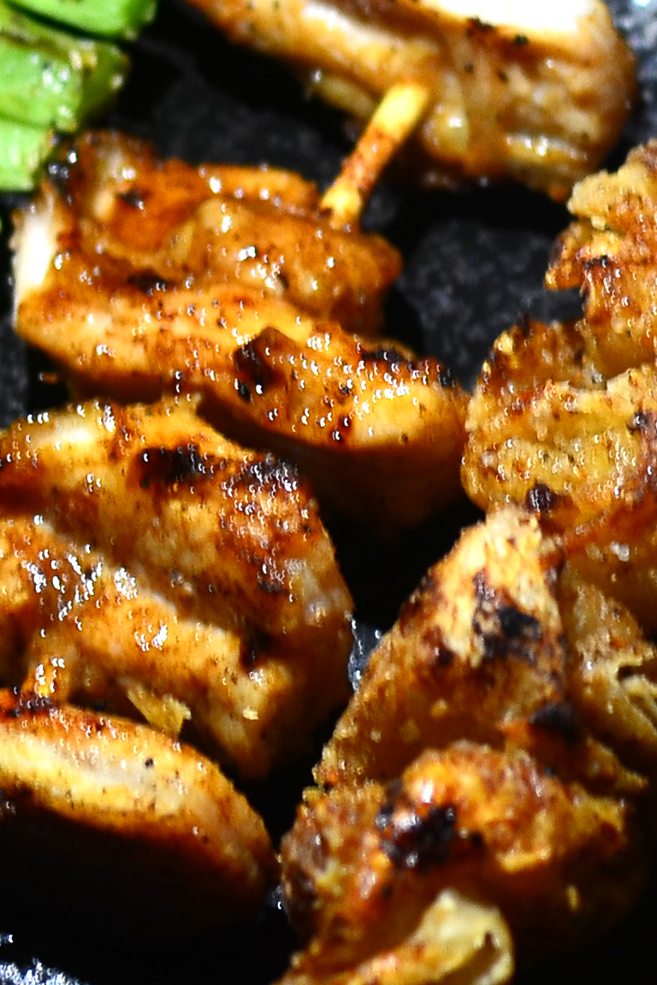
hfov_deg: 6.1
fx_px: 6135
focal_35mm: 224
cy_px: 941
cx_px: 680
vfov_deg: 9.1
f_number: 2.8
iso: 320
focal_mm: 35
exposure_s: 1/25
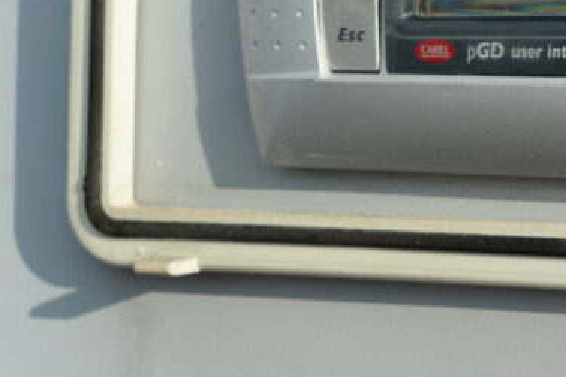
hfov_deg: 18.4
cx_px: 746
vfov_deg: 13.0
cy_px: -59
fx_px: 1619
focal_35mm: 103
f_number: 8
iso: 200
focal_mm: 38
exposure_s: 1/160
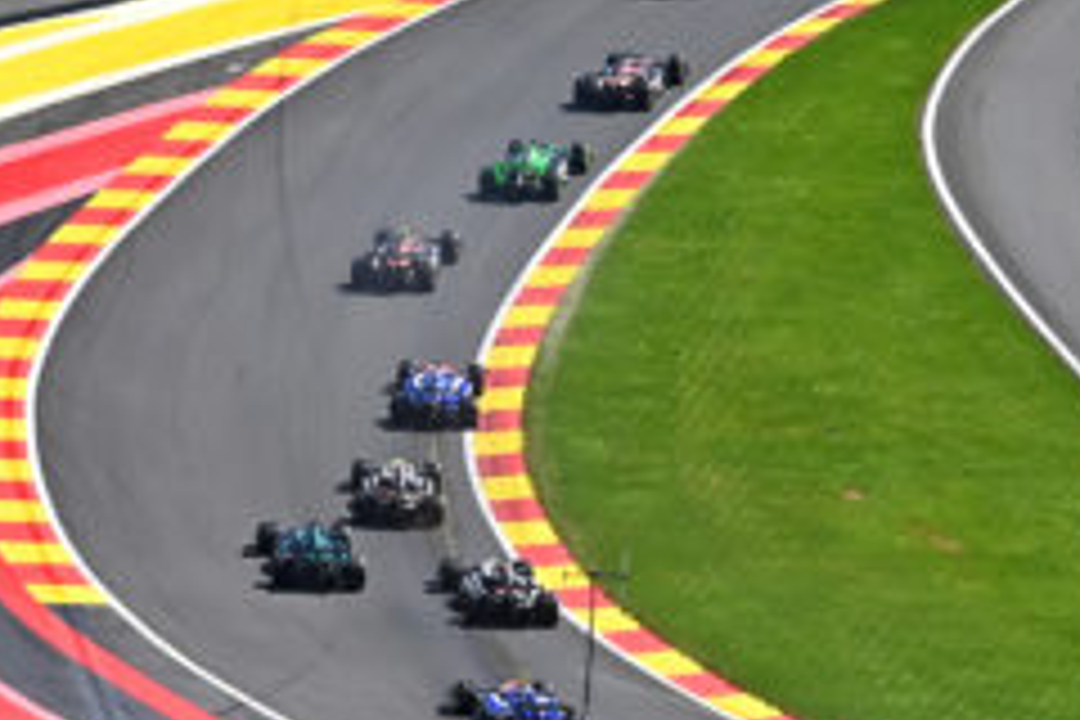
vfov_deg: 2.8
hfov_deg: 4.3
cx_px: 742
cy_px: -176
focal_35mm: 485
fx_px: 14549
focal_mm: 155
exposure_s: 1/1600
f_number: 9
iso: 400
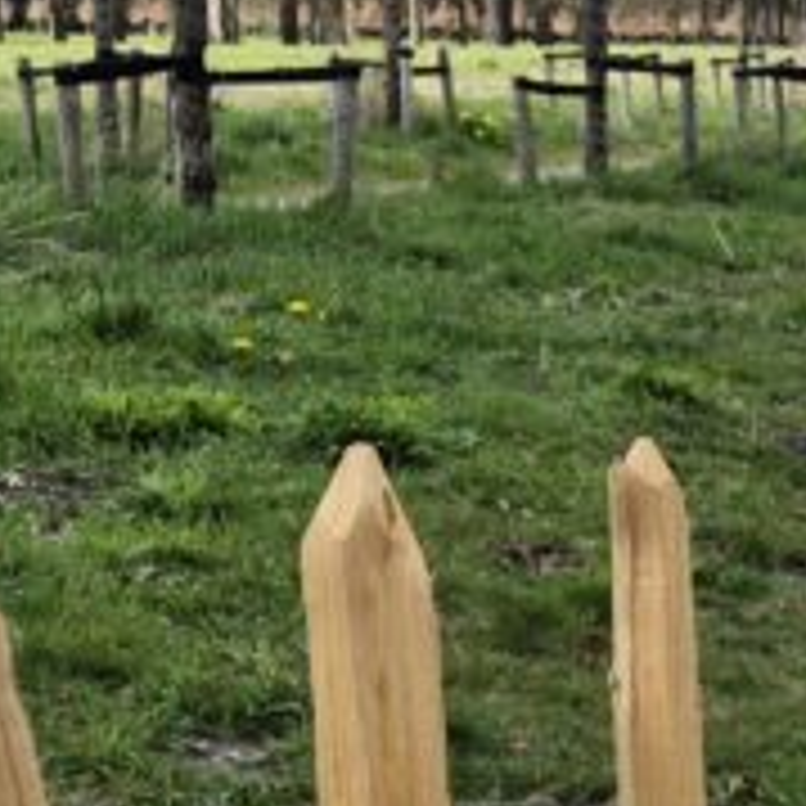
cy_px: 540
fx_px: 3056
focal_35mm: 116
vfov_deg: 15.0
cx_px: 1463
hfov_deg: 13.4
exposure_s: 1/1388
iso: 25
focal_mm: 5.4
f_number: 1.8
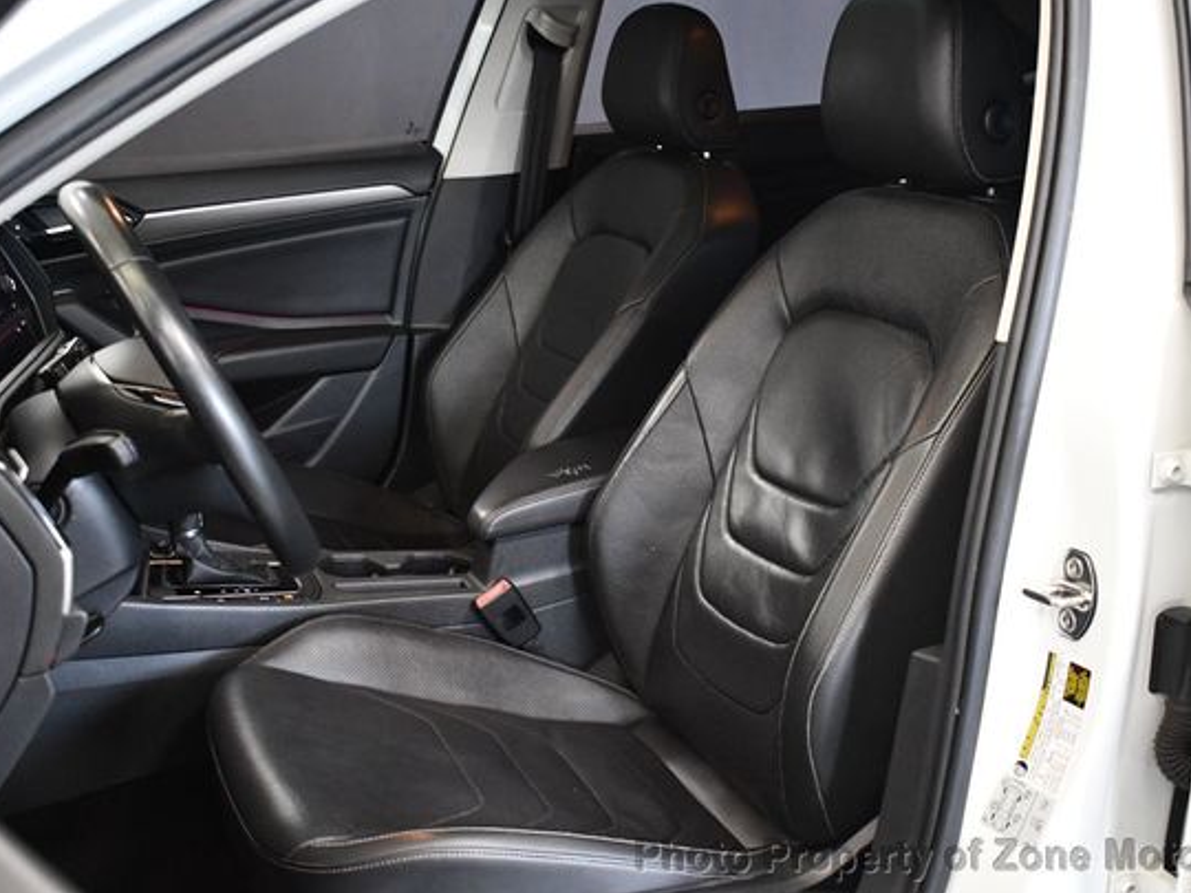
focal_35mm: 41
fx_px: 1411
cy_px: 428
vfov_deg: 35.1
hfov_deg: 45.8
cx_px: 609
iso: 3200
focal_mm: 24
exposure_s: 1/80
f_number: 4
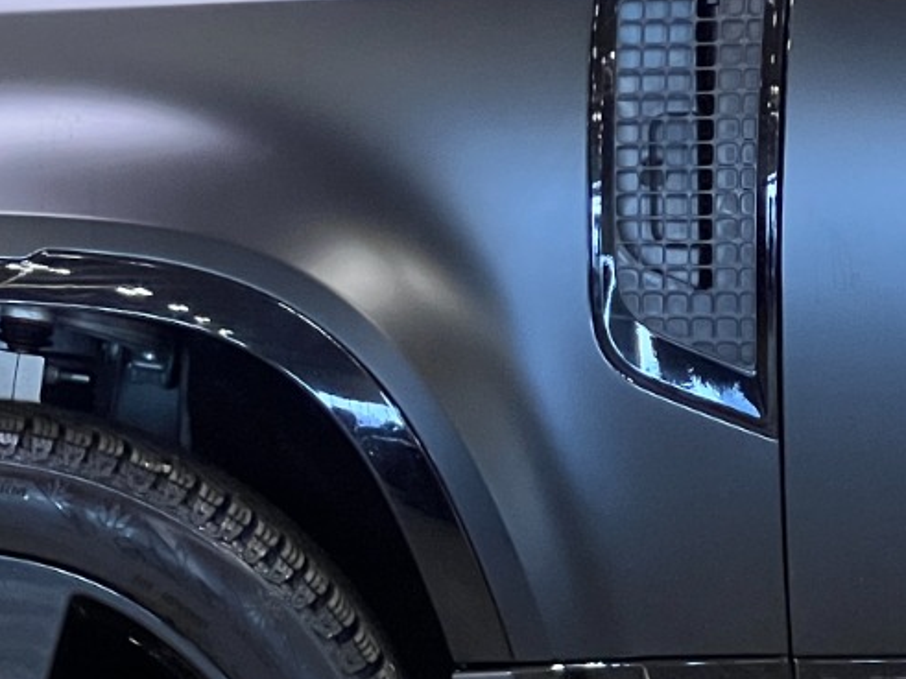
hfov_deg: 7.9
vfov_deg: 5.9
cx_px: 173
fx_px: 6568
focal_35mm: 251
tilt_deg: -3.8
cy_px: 415
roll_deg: +0.3
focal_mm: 9
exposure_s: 1/120
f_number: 2.8
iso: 250
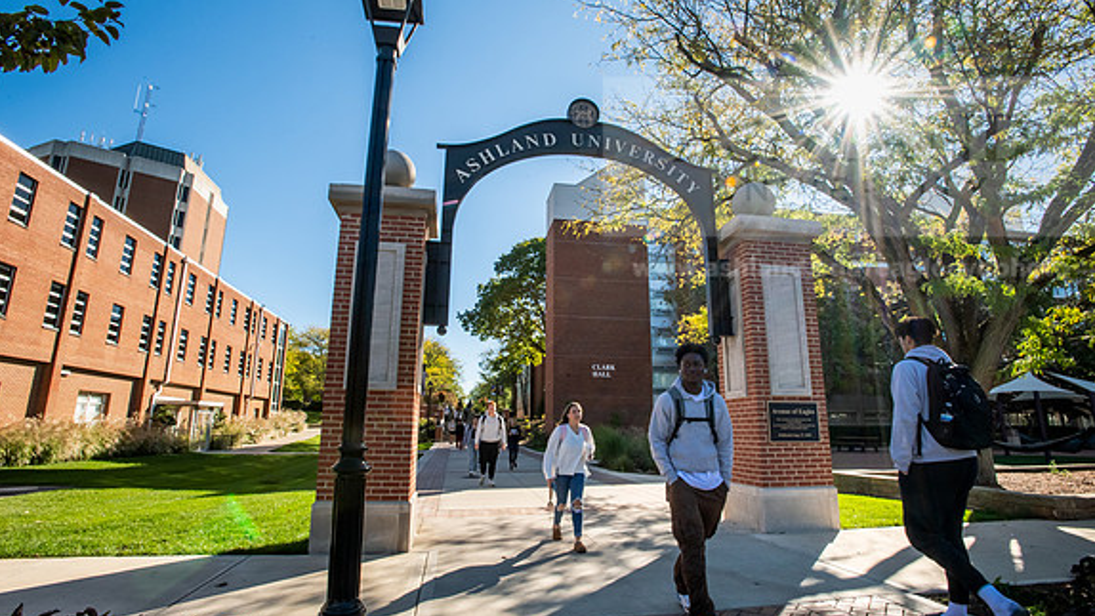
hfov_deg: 92.7
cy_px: 308
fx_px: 523
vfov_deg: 61.0
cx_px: 546
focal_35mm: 18
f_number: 22
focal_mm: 17
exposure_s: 1/160
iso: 1000
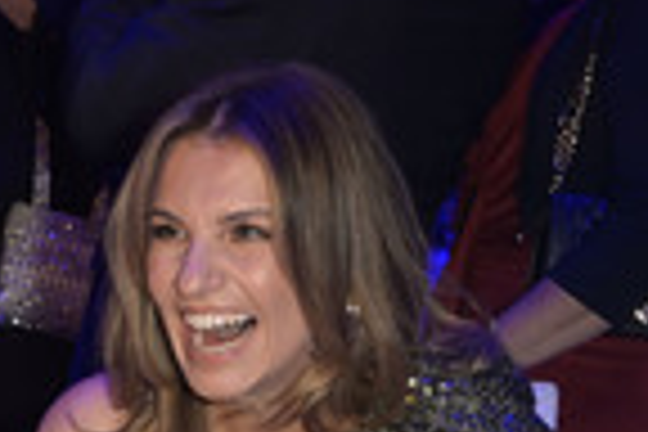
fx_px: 2034
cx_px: -92
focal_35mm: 113
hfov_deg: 17.4
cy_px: 585
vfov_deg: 11.7
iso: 2500
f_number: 5.6
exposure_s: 1/60
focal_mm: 36
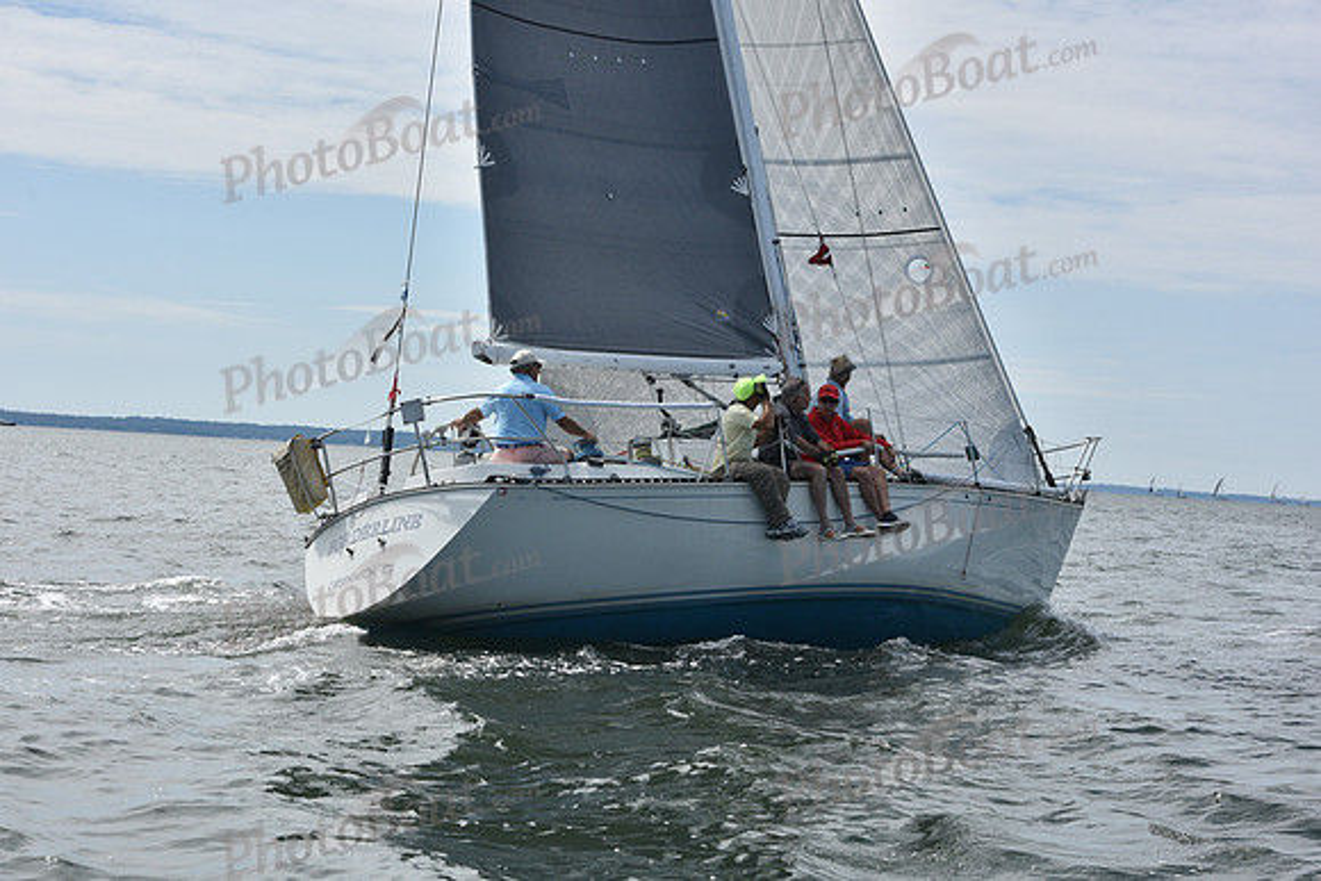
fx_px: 2569
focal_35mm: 70
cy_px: 440
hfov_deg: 28.8
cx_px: 660
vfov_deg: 19.5
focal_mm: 70
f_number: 9
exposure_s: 1/1000
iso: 320
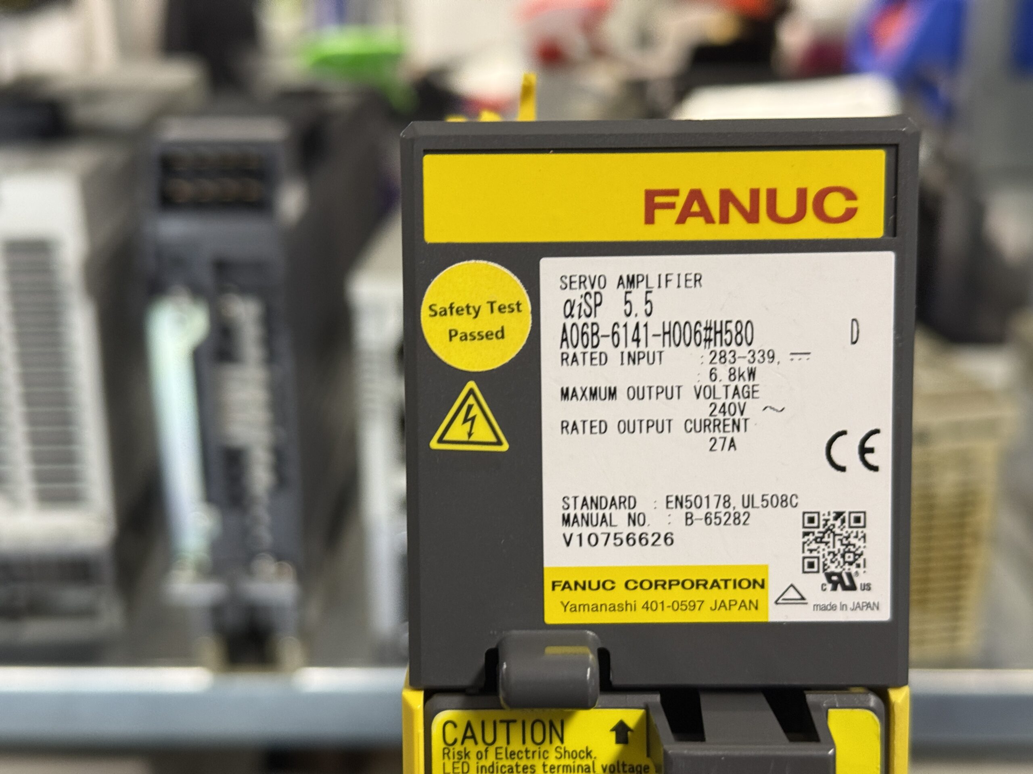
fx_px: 1432
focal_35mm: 48
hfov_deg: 39.7
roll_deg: +1.0
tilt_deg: -21.1
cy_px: 387
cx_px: 516
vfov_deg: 30.3
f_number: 1.78
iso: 160
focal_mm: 6.76
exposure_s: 1/50
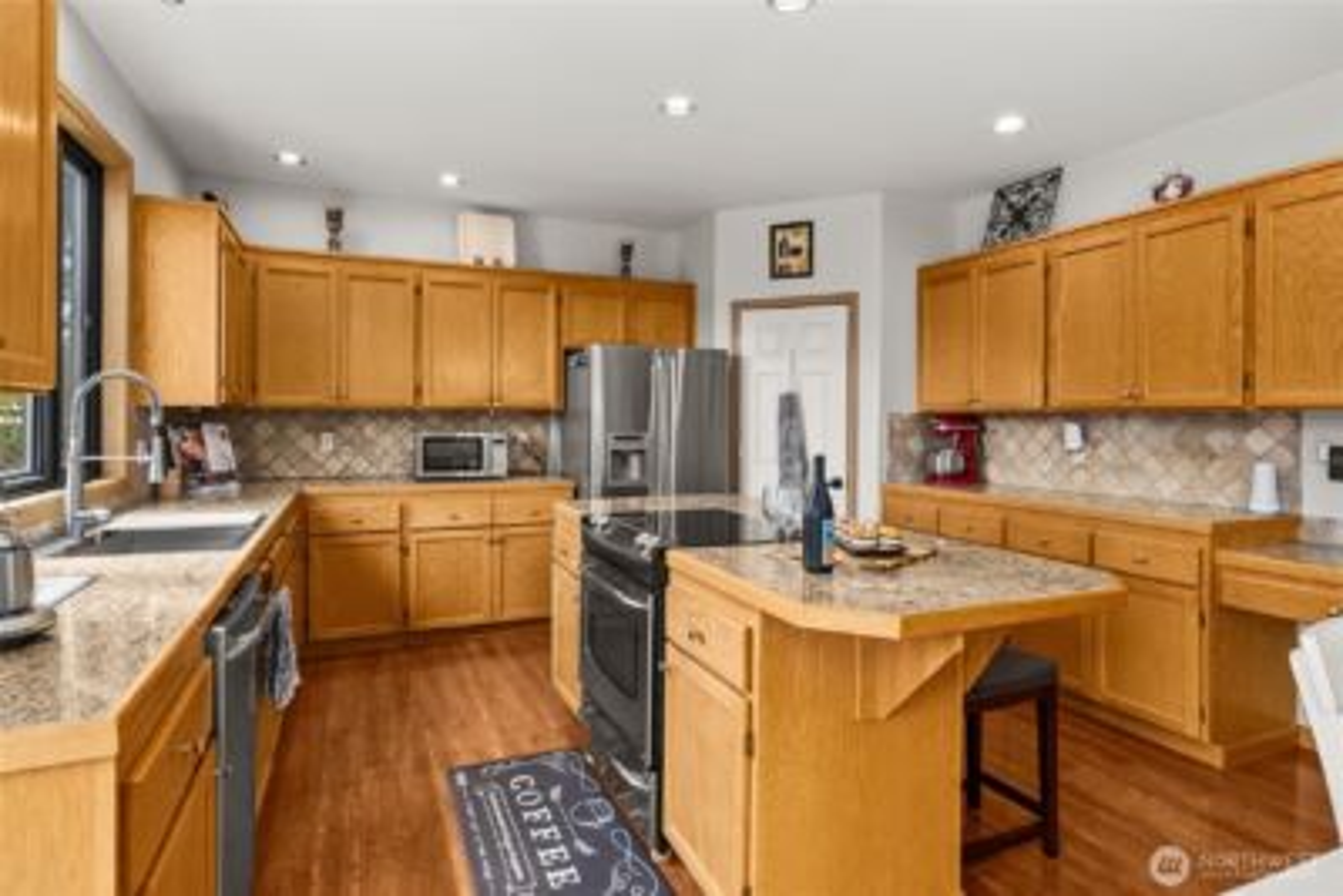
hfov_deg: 90.0
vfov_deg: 67.4
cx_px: 672
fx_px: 672
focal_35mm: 18
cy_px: 448
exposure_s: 1/15
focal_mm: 18
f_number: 7.1
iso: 1000
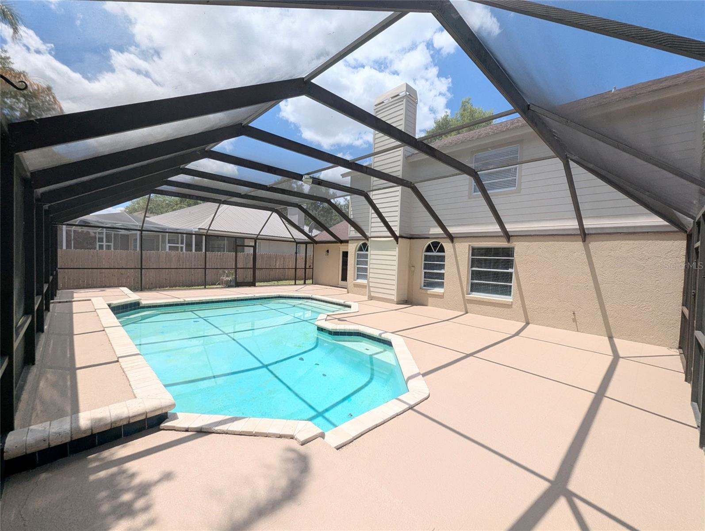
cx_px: 352
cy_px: 266
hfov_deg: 106.1
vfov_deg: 90.1
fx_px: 265
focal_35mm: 13
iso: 45
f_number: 2.2
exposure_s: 1/1529
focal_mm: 1.95
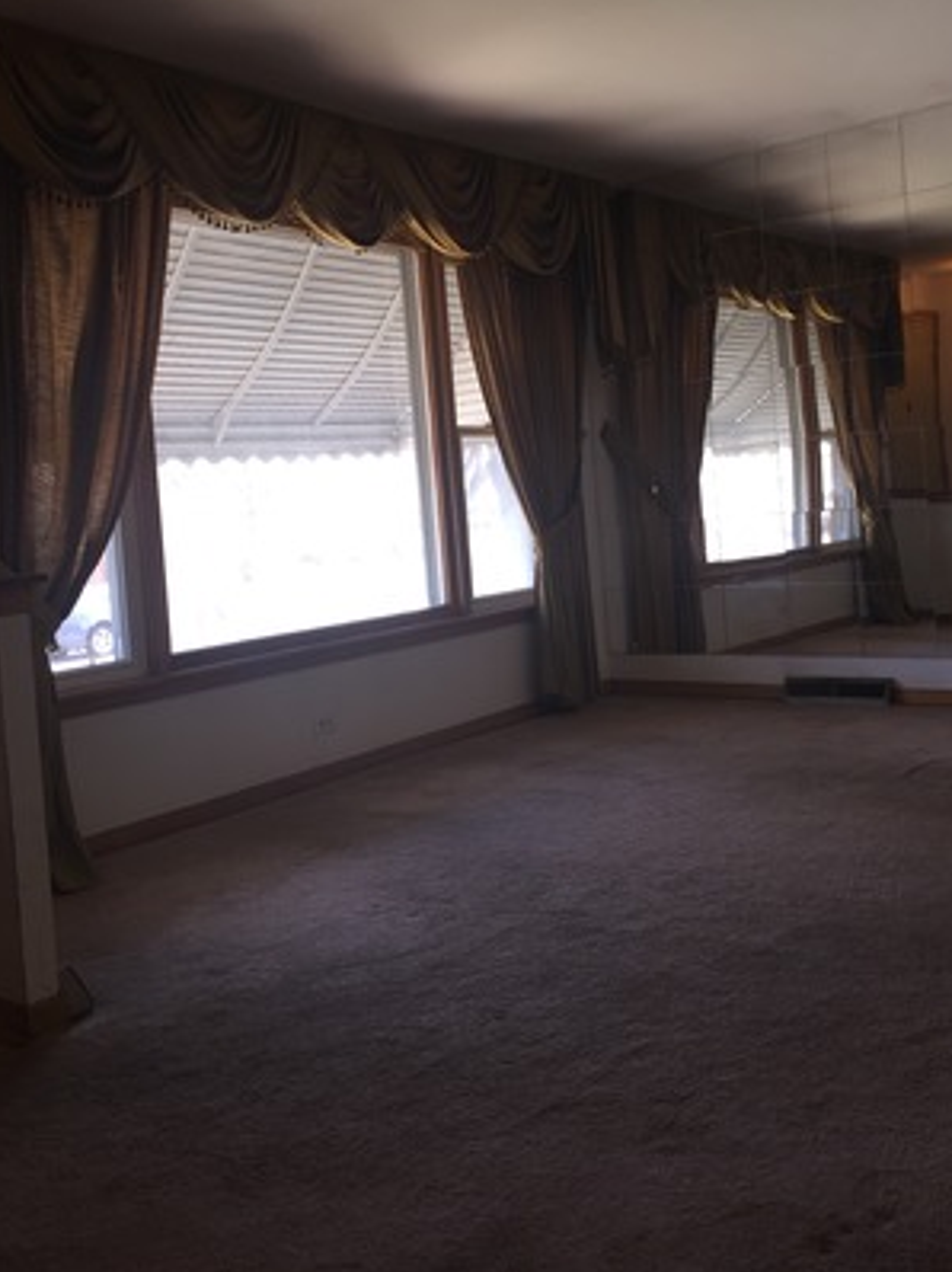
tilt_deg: -1.2
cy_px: 540
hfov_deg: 40.7
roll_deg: +3.3
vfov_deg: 52.5
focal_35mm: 35
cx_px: 482
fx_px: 1285
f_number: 2.2
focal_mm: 4.15
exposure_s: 1/33
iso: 32
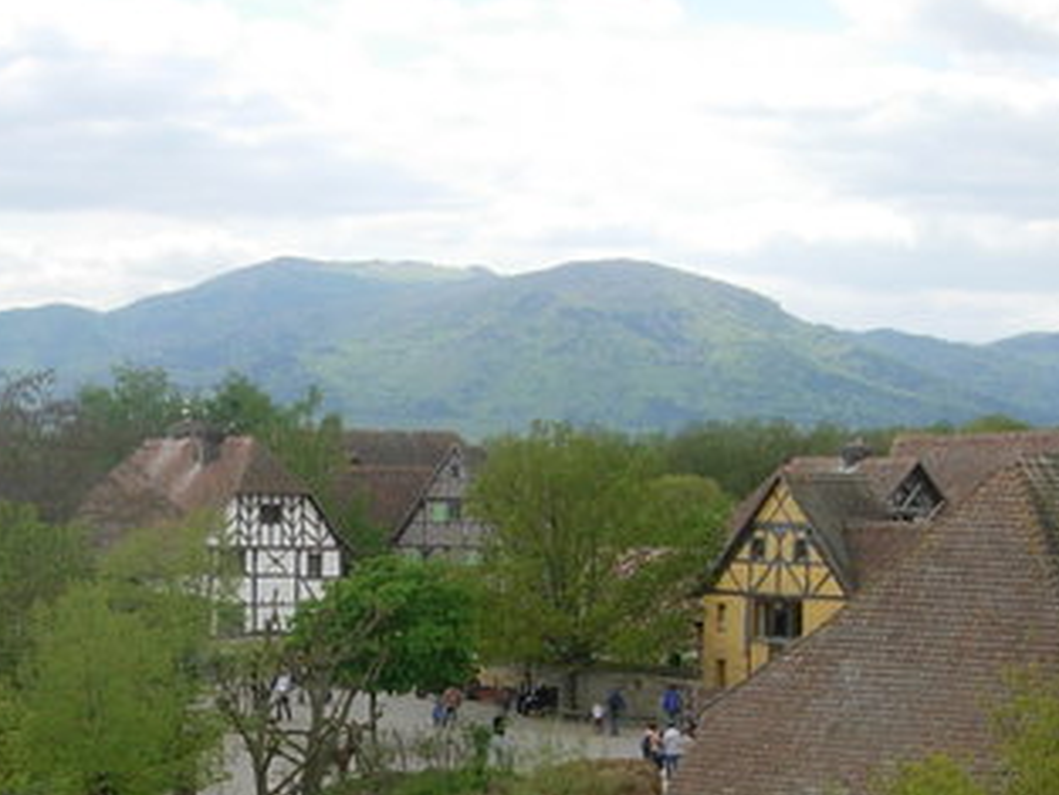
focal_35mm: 97
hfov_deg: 20.1
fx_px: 2969
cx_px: 271
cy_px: 622
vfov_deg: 15.2
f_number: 4.8
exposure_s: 1/406
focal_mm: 7.8
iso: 79
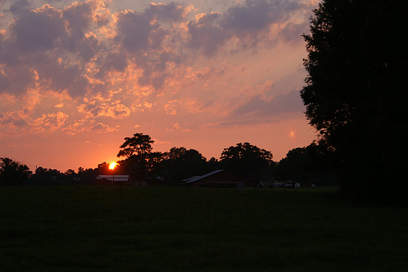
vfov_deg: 13.0
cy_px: 136
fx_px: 1189
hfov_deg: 19.5
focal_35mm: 105
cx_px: 204
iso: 100
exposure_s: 1/160
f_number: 6.3
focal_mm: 70
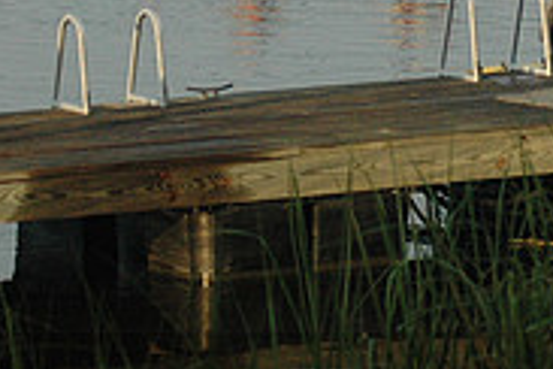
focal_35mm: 332
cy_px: -53
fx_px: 5099
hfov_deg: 6.2
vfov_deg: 4.1
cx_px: 553
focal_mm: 70
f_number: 4.5
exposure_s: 1/2000
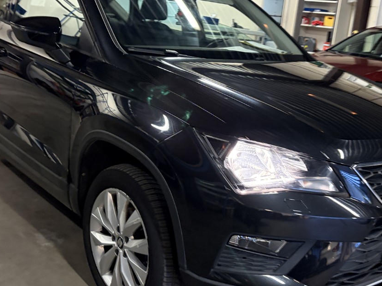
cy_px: 130
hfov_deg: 42.0
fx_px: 497
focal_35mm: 45
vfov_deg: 32.2
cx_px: 207
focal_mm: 5.96
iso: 400
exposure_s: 1/33
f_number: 1.6
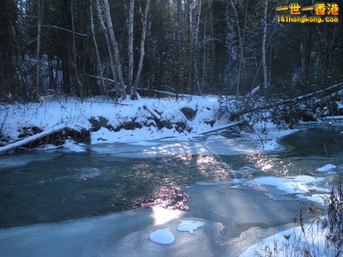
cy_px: 128
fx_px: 357
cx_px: 172
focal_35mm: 36
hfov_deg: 51.4
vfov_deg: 39.7
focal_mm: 6.3
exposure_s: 1/170
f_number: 3.5
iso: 64
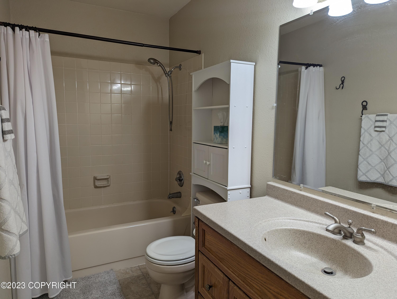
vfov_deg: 56.9
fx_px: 276
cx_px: 198
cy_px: 150
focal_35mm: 24
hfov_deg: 71.5
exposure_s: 1/29.1
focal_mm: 6.81
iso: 45
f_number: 1.85
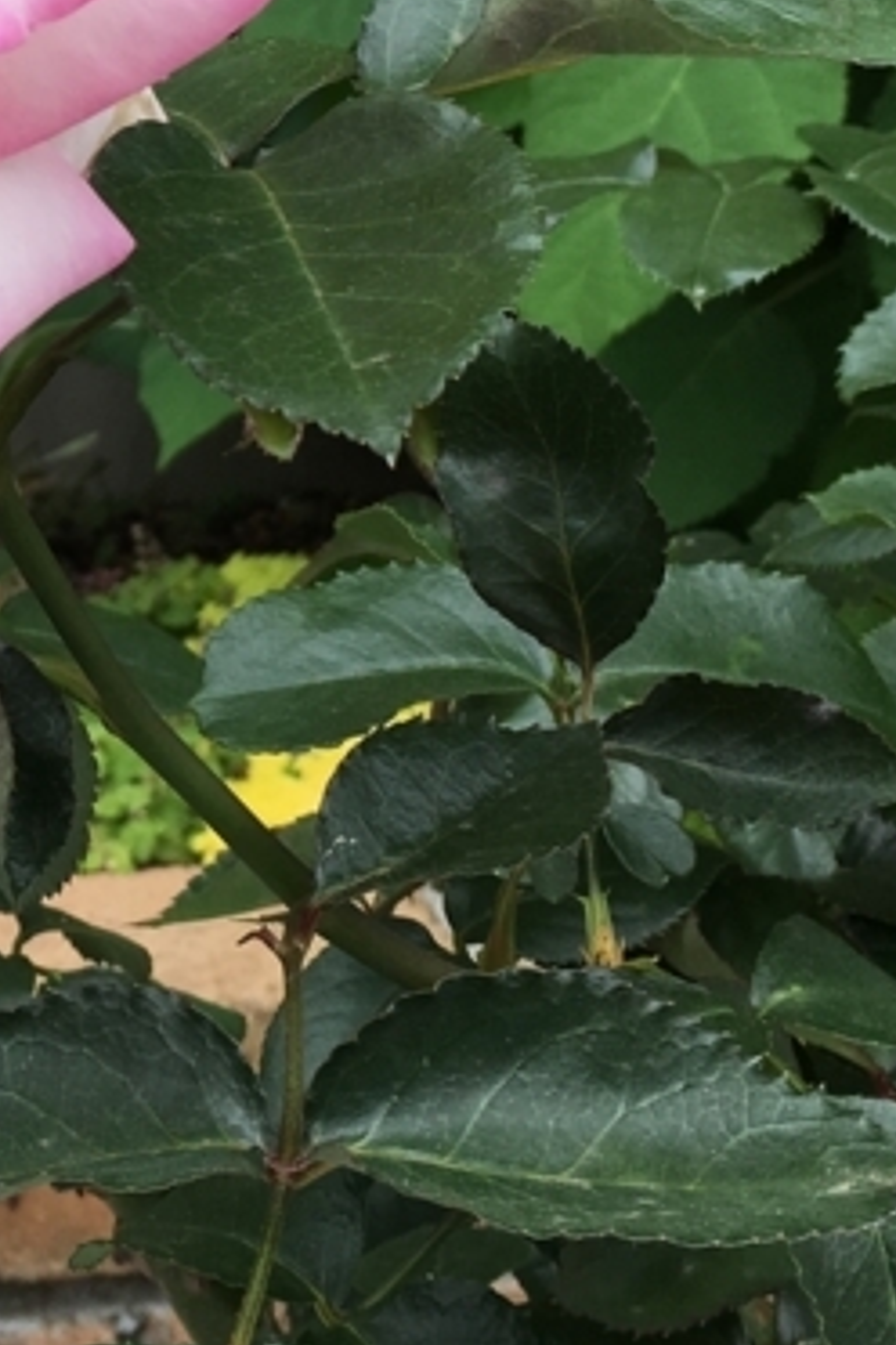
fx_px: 3098
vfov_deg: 23.8
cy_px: 130
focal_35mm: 83
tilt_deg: -6.6
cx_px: -184
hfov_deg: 15.8
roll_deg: +1.2
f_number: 2.2
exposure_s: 1/549
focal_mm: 4.15
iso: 25
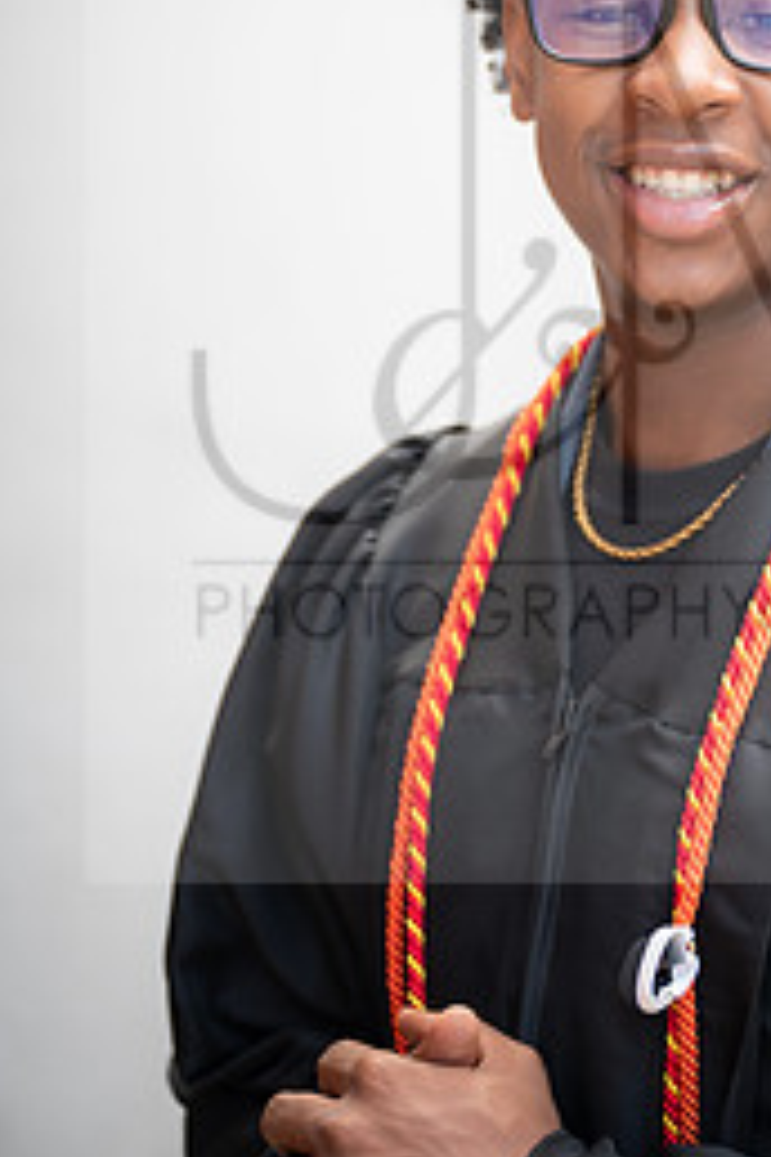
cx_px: 661
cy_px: 309
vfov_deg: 21.1
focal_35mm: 96
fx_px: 3084
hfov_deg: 14.1
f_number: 2.8
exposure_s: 1/250
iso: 200
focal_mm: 55
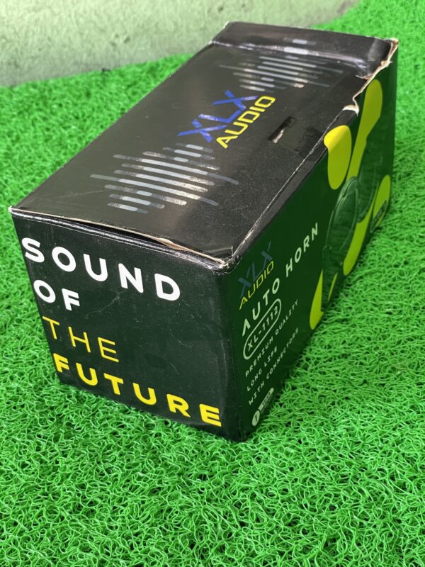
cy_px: 284
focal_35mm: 52
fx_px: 851
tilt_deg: -33.6
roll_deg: +4.9
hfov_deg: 28.0
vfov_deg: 36.8
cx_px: 212
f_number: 2
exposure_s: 1/50
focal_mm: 6
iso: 400
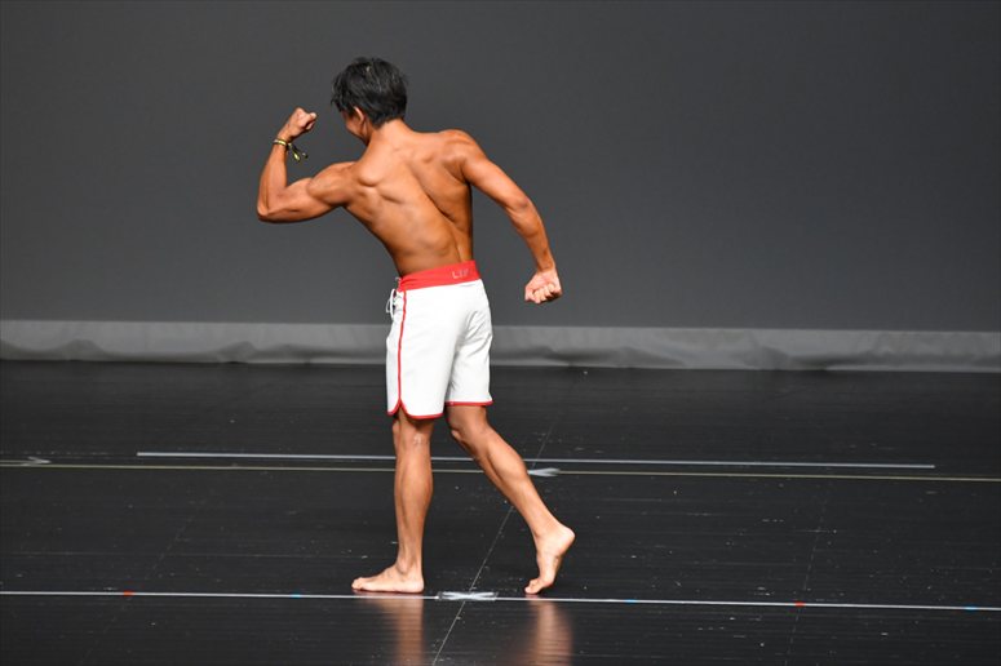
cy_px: 333
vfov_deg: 4.0
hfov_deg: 6.0
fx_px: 9588
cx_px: 500
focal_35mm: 345
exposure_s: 1/400
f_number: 5.6
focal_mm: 230
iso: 2500
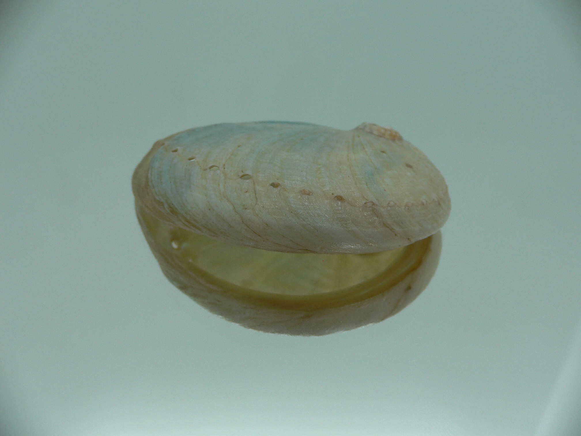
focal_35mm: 35
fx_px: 587
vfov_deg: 40.7
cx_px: 290
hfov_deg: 52.6
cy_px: 218
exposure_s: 1/60
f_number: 2.8
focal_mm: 4.6
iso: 80
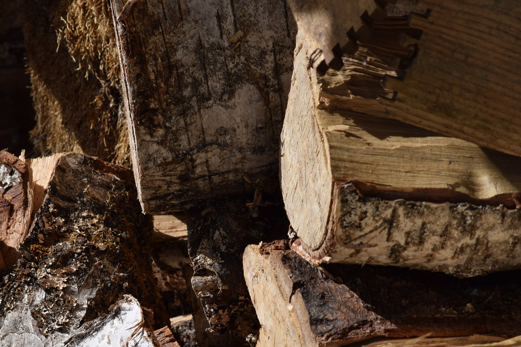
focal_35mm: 225
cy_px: 209
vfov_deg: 6.1
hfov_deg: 9.1
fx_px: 3256
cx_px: 227
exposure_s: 1/160
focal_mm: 122
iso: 100
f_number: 14
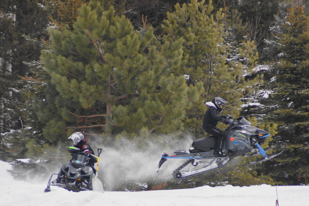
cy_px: 107
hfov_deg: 5.3
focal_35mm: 391
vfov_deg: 3.5
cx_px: 159
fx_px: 3356
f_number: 6.3
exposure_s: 1/400
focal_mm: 250
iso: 400
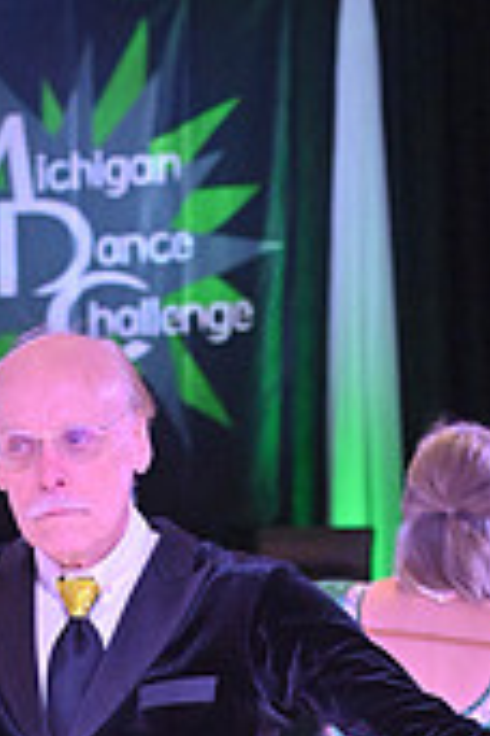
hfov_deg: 5.2
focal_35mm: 265
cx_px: 634
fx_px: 5410
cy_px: 1141
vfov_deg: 7.6
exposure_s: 1/320
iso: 5000
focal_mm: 78
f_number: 6.3
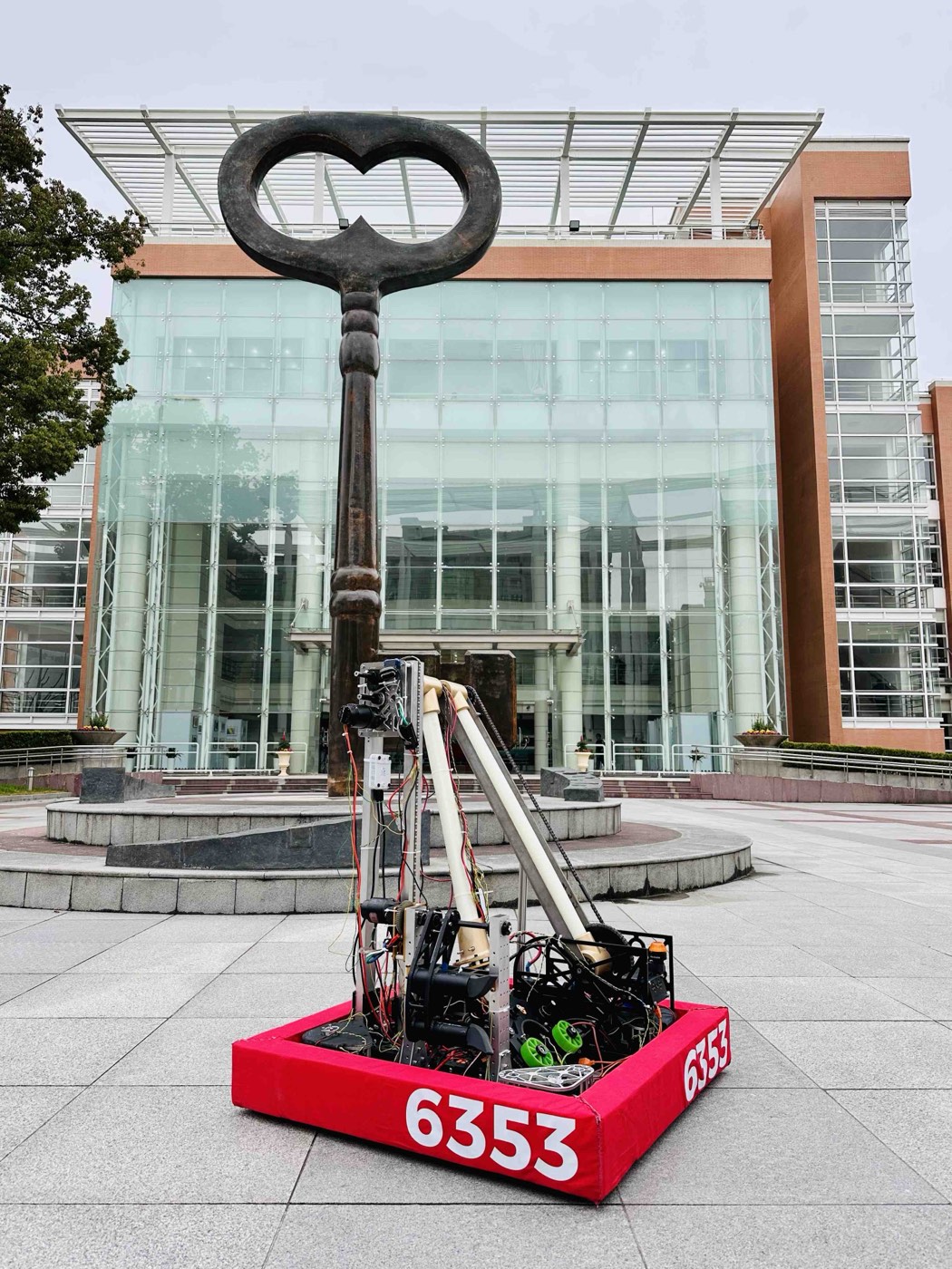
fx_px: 880
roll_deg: -0.2
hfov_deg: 56.8
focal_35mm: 24
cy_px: 634
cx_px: 476
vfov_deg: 71.6
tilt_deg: +11.1
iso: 64
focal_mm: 6.86
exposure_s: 1/121
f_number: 1.78
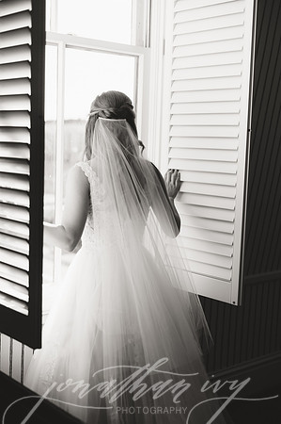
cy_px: 212
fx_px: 587
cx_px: 140
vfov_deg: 39.6
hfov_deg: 26.9
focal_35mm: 50
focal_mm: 50
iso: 250
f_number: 2.2
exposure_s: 1/8000
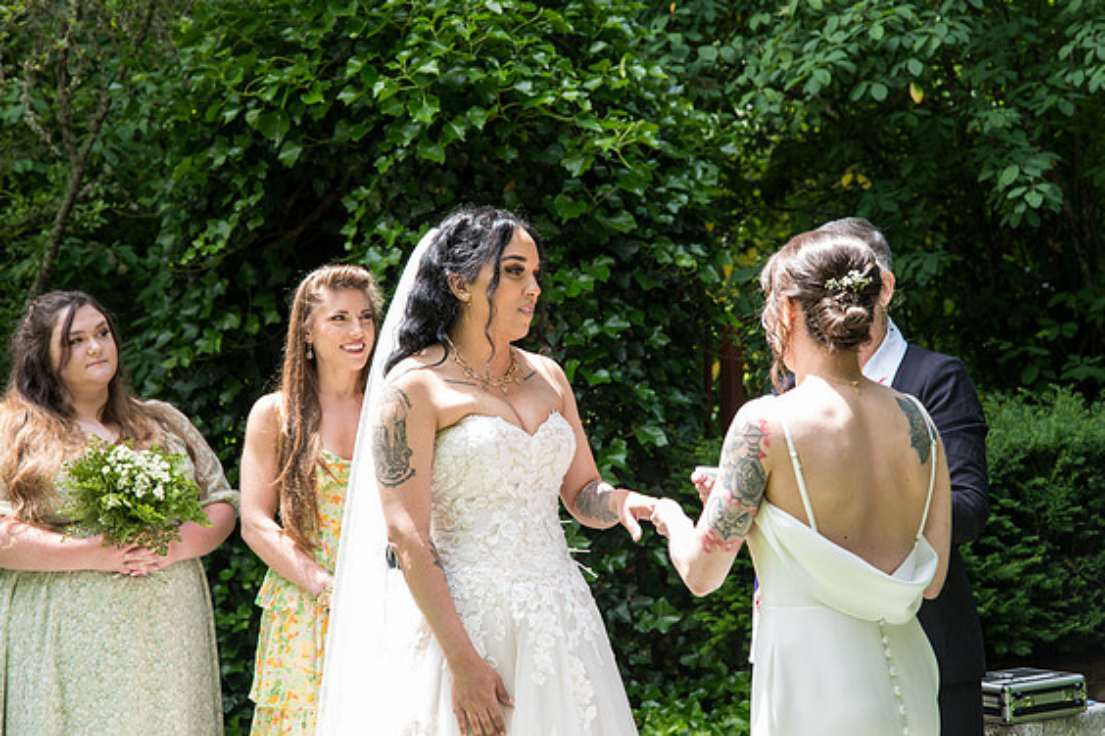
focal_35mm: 72
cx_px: 551
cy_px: 359
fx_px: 2210
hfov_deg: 28.1
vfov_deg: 18.9
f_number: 5
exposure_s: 1/400
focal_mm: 70
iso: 500
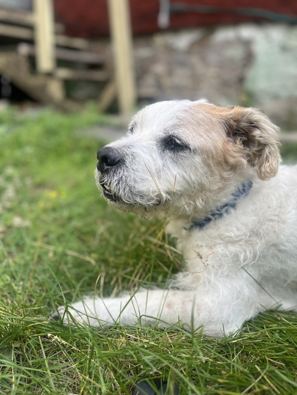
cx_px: 148
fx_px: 297
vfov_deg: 67.3
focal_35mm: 26
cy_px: 198
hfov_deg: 53.1
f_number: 1.6
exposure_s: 1/975
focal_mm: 5.1
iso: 50
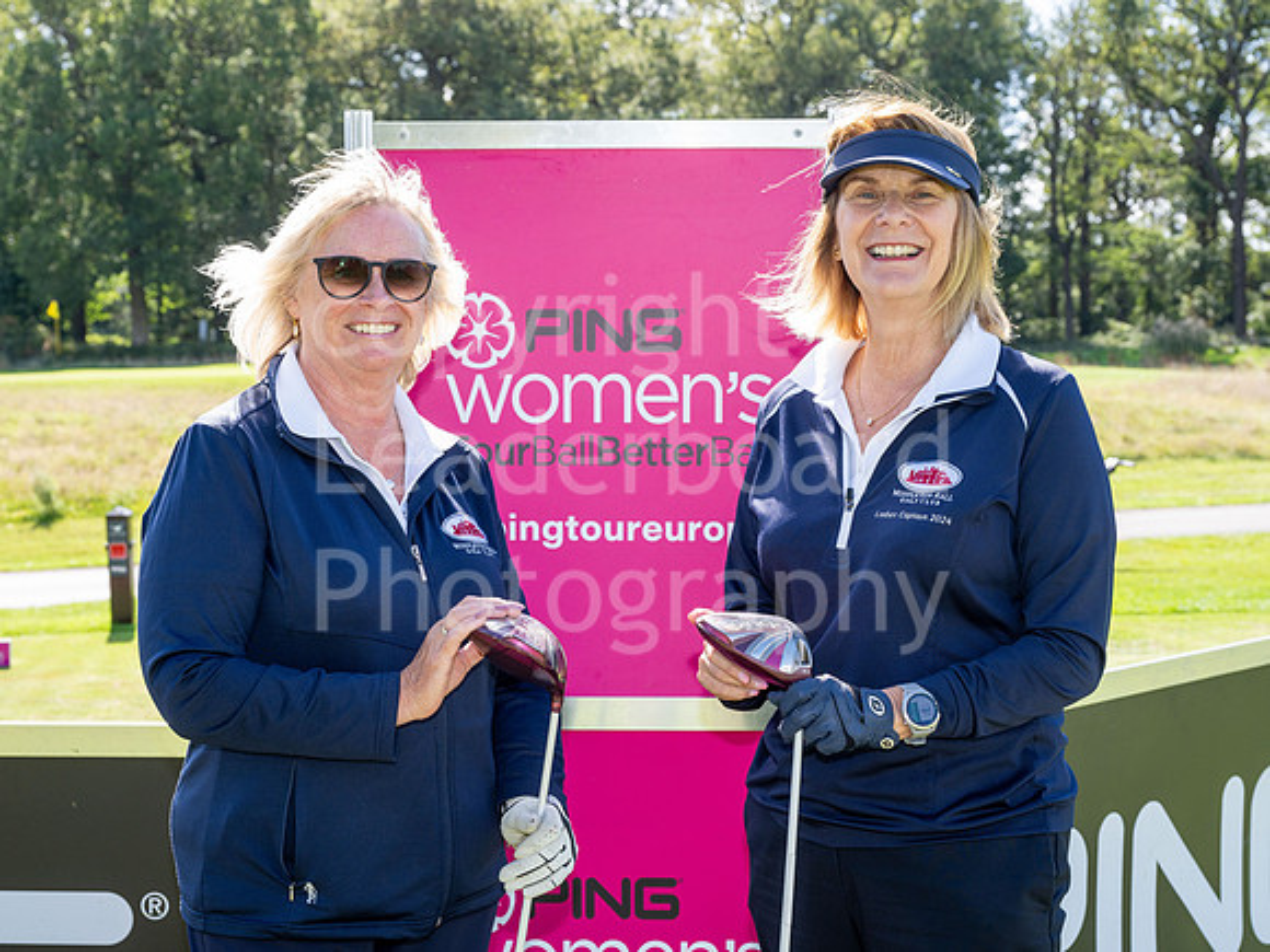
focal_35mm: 57
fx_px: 2103
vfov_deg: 25.5
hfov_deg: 33.6
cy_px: 476
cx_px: 635
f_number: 7.1
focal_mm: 53
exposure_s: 1/200
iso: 250
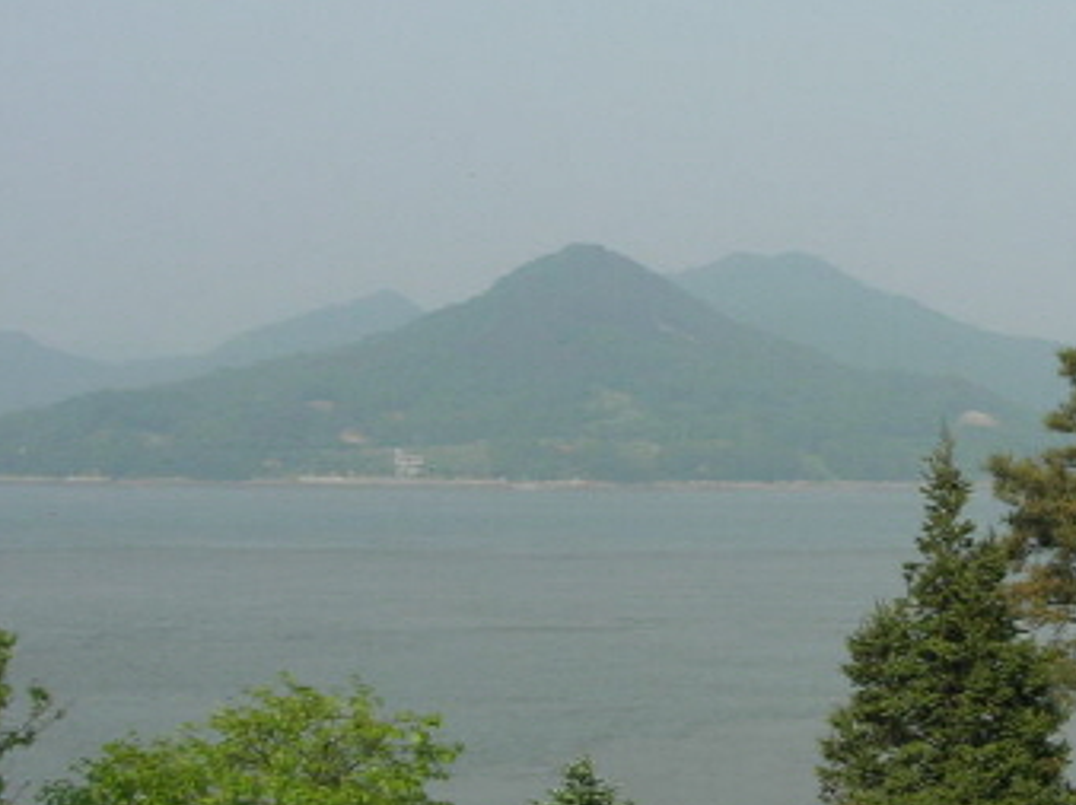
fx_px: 2796
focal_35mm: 90
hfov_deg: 21.0
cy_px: 379
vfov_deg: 16.4
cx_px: 1092
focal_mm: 7.8
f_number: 4.8
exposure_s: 1/566
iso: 64
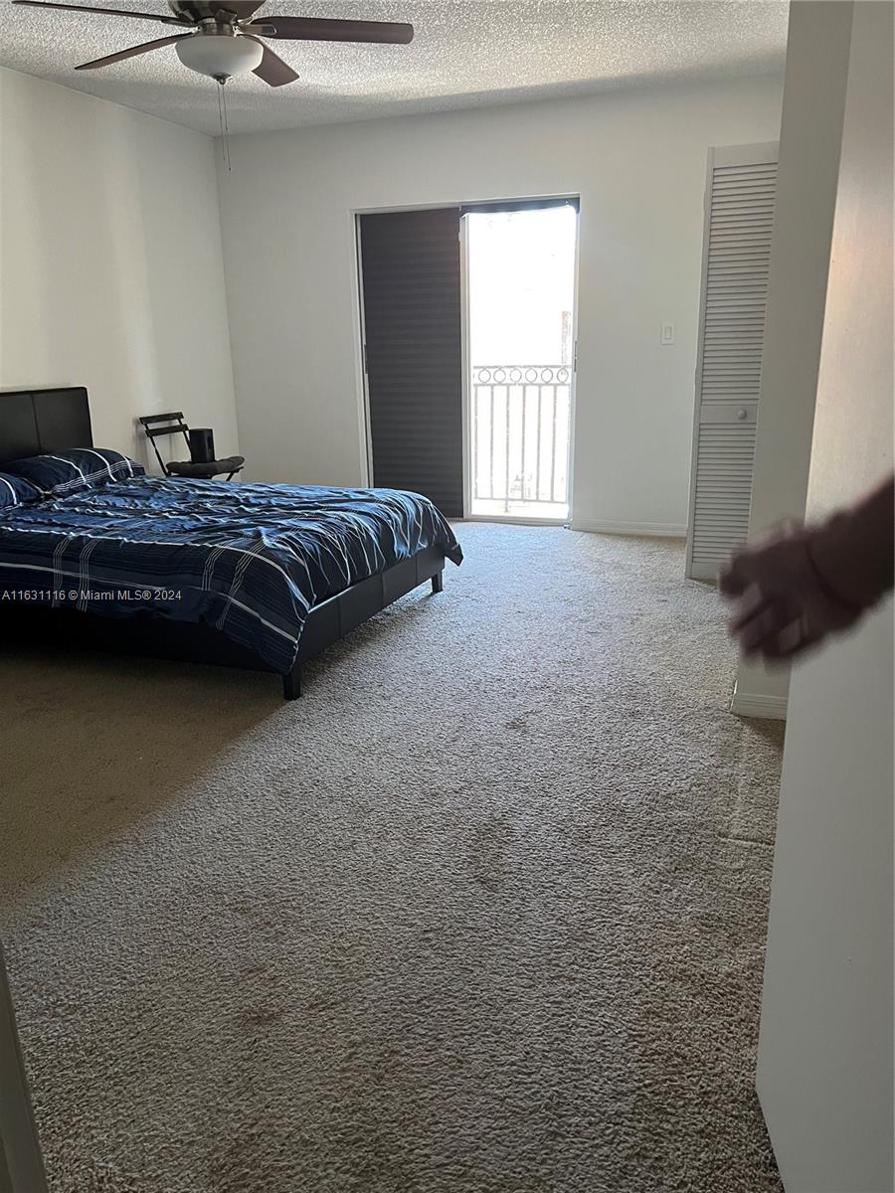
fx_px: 896
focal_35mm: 26
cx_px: 448
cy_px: 596
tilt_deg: -14.8
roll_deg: +2.7
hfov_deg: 53.1
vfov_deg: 67.3
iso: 250
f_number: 1.5
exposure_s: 1/60
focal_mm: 5.7
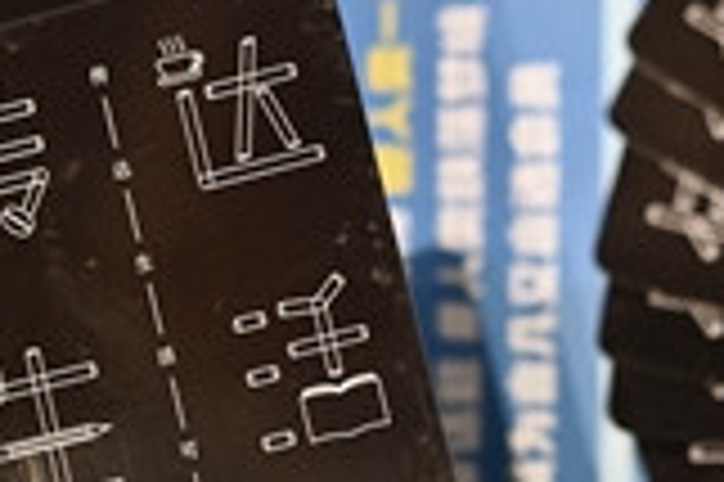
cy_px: 178
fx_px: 2190
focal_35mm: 109
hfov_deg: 18.7
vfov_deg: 12.5
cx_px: 504
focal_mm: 35
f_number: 1.8
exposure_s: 1/100
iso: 2000
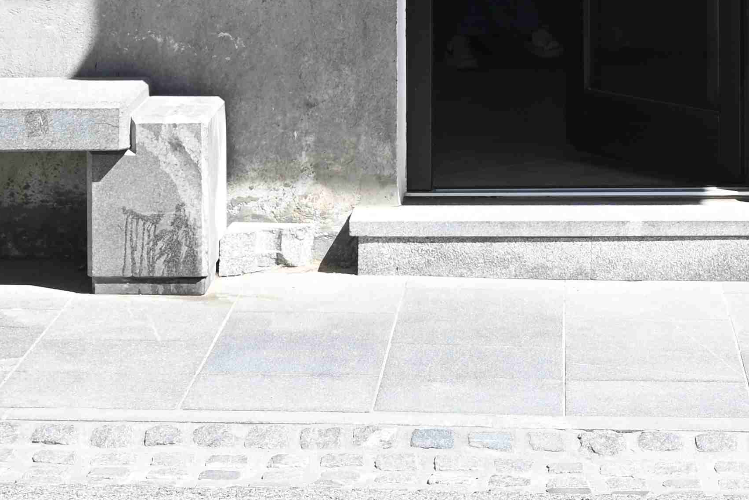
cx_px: 608
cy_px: -216
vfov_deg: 10.5
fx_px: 2643
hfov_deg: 16.0
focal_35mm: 127
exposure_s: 1/250
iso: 140
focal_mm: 36
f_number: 5.6
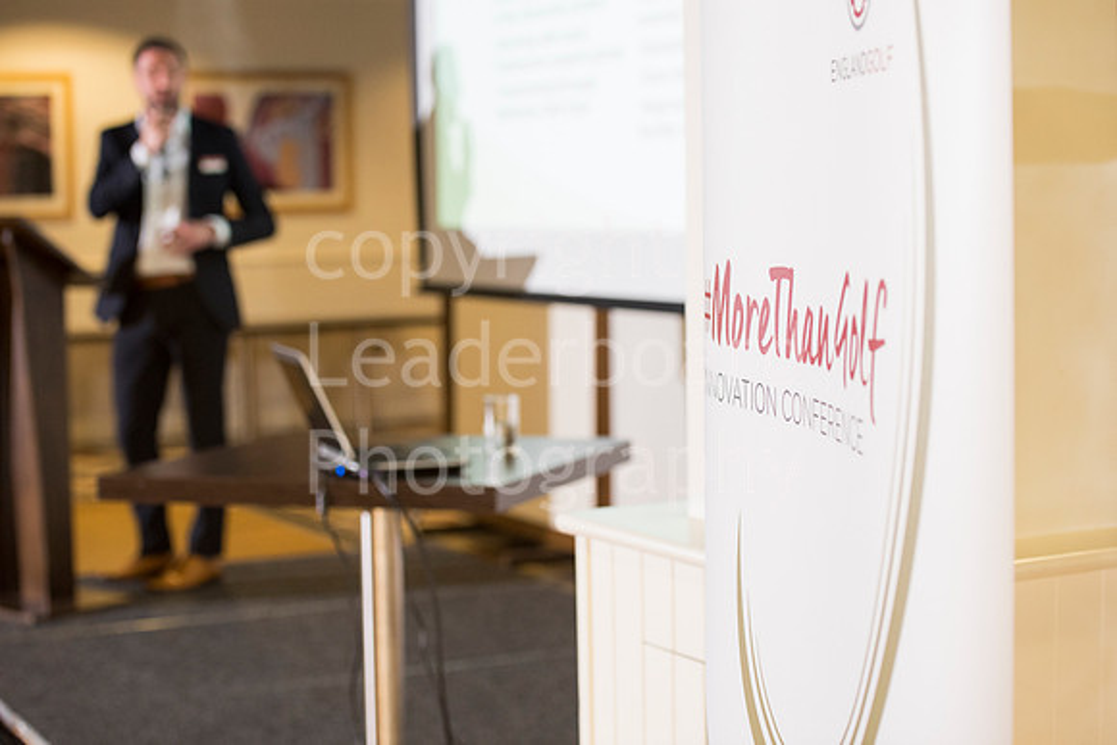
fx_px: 2172
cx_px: 558
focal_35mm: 70
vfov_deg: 19.5
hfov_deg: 28.8
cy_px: 372
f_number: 4
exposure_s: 1/200
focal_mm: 70
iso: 2000
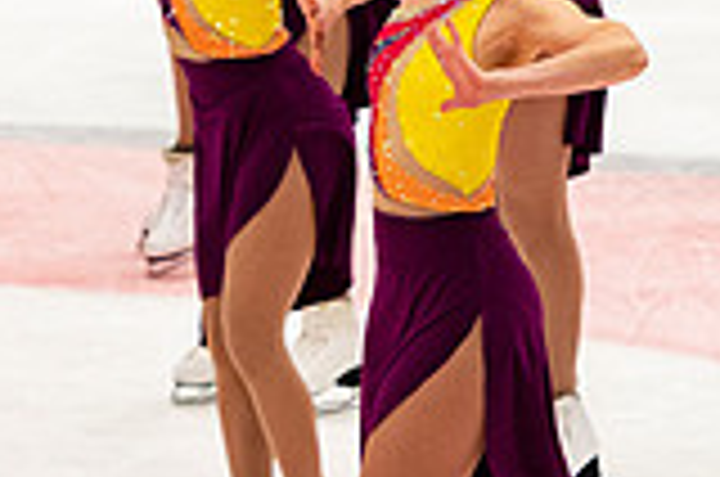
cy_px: 137
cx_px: 274
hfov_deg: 2.9
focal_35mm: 709
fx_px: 14152
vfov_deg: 1.9
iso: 800
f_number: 4
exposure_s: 1/500
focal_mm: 130
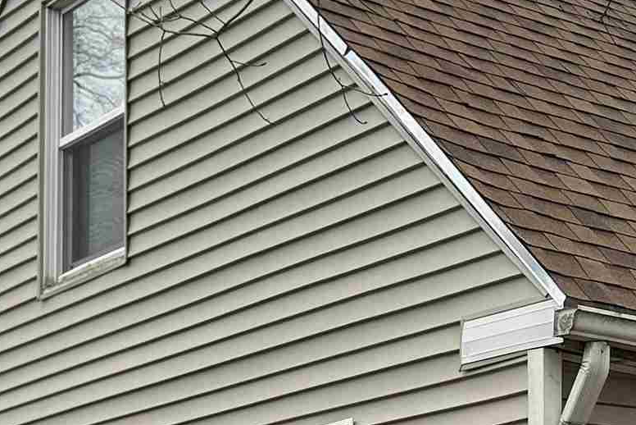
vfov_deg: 12.3
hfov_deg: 17.6
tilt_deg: +3.6
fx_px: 1891
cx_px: 873
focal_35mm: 107
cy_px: 611
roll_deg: +0.9
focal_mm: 5.7
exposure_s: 1/949
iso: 50
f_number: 1.5
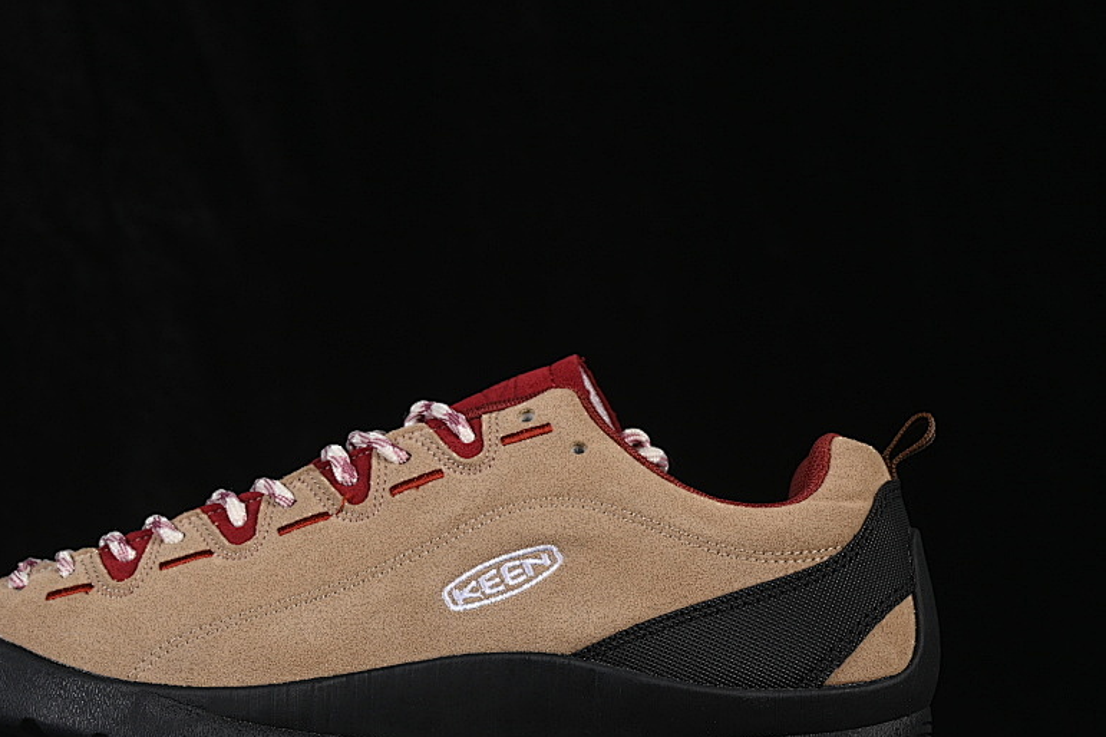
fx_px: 3226
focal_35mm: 105
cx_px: 425
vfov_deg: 13.0
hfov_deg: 19.4
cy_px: 446
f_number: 8
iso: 160
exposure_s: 1/80
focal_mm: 50
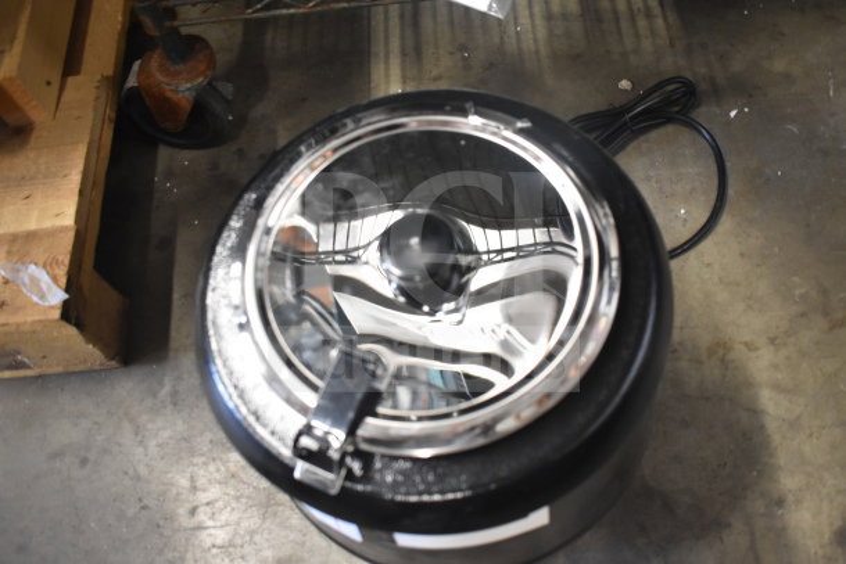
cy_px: 282
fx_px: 776
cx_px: 423
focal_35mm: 33
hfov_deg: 57.2
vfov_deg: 40.0
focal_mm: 22
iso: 2000
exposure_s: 1/30
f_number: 3.8
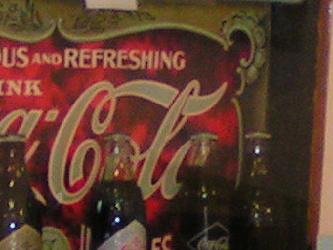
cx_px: 440
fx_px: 2194
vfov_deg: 6.5
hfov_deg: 8.5
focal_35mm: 228
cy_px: 295
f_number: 2.8
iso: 100
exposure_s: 1/8
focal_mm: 5.8
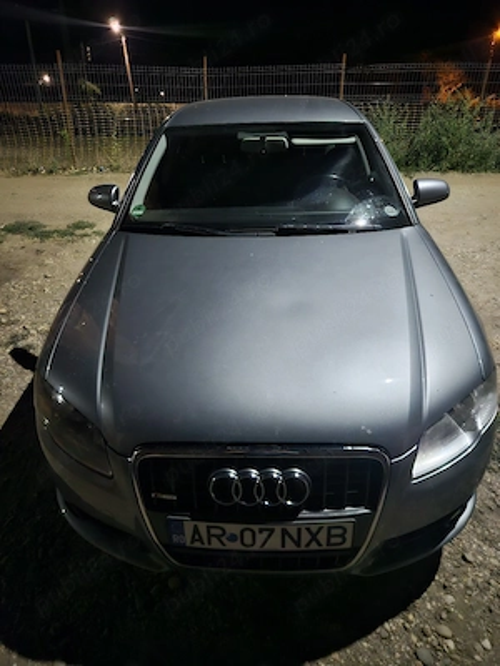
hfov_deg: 58.9
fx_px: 443
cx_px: 250
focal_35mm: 23
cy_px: 333
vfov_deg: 73.9
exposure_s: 1/16.7
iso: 1250
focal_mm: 5.4
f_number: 1.8
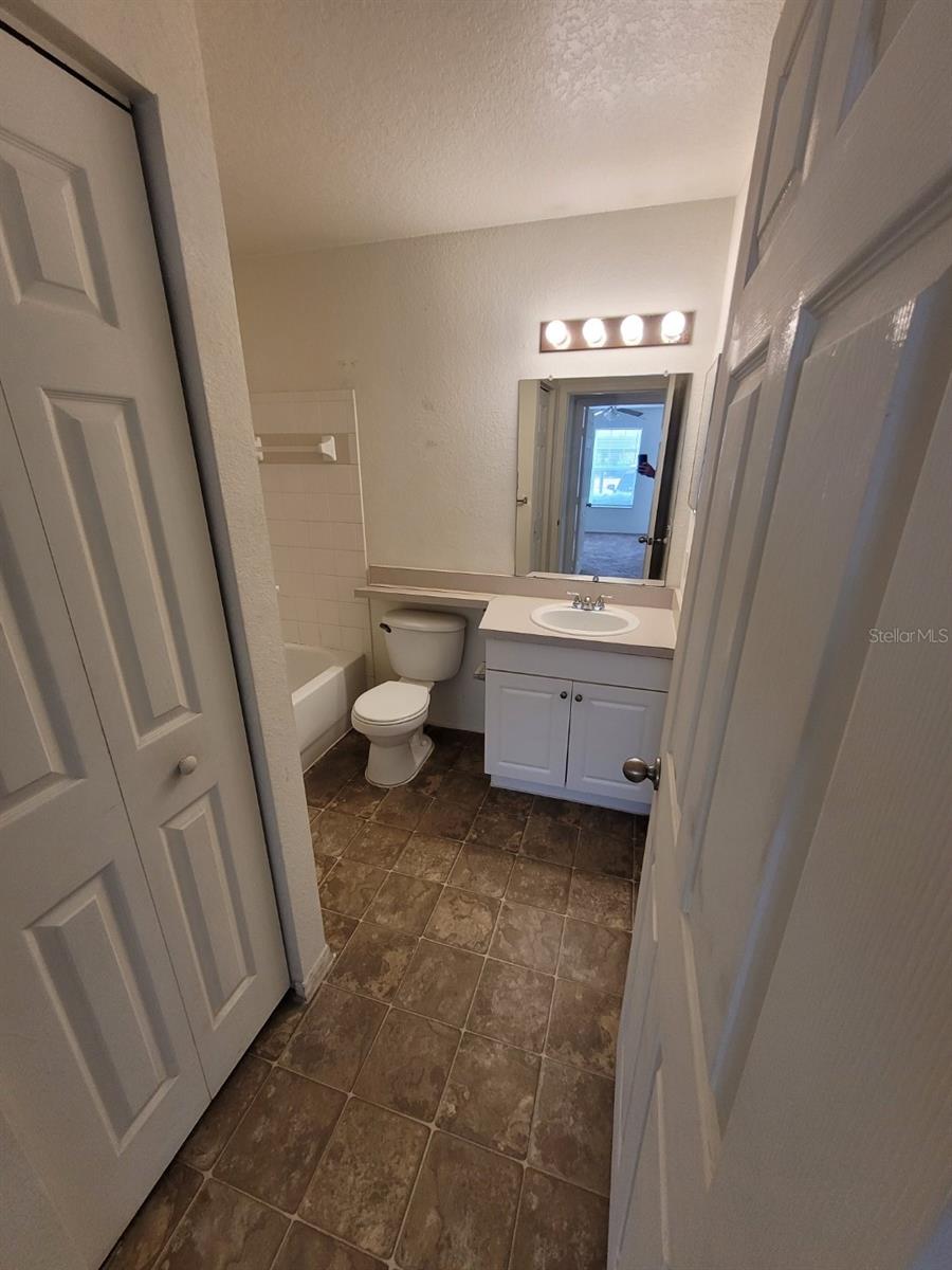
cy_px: 635
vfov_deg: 106.2
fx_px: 477
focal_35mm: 13
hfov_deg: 89.9
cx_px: 476
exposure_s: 1/60
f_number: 2.2
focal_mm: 1.74
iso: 160
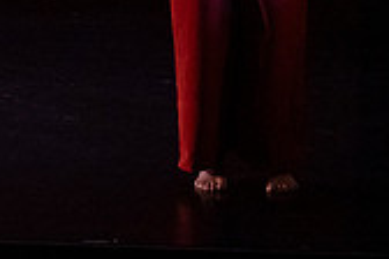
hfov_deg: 11.5
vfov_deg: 7.7
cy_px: -171
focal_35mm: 174
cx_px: -102
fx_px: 1880
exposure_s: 1/400
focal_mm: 41
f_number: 4
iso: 4000
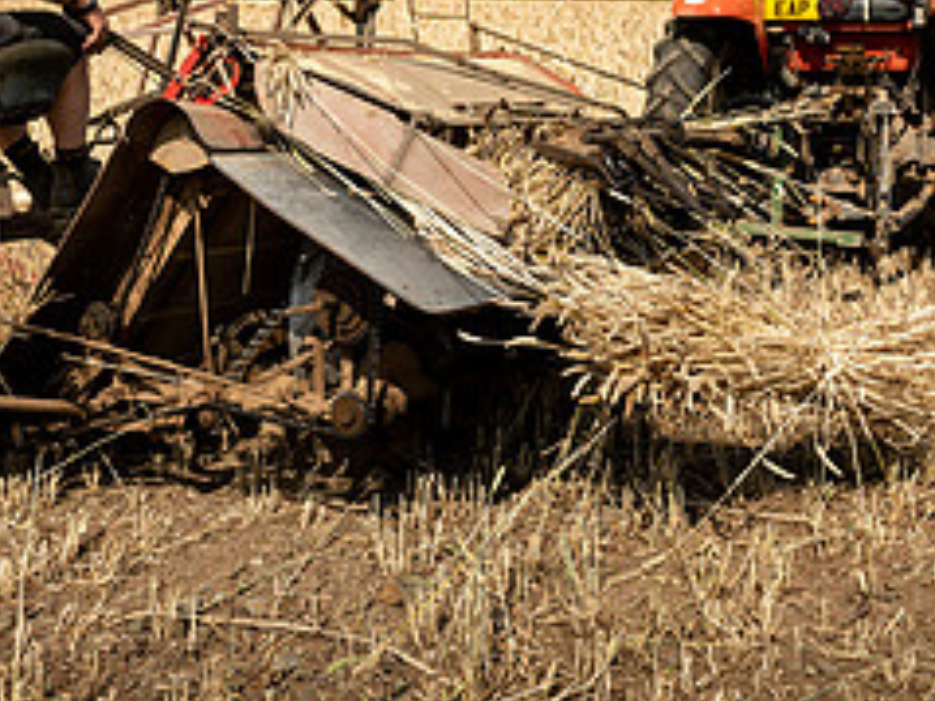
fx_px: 1512
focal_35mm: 56
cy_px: 170
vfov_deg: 25.7
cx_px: 509
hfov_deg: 34.3
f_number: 5.6
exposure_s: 1/1600
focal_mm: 24
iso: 64
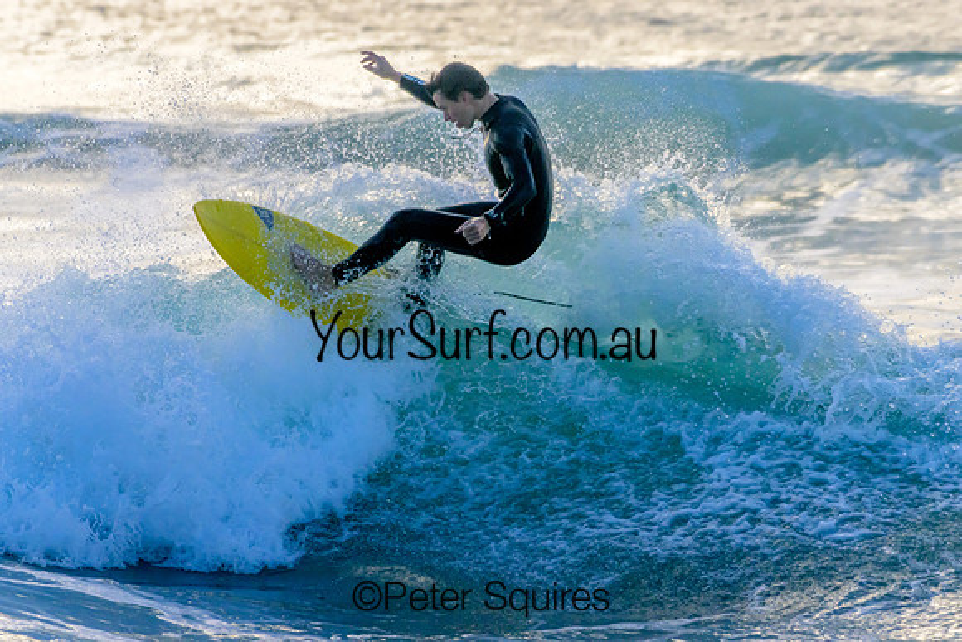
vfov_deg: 2.8
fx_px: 13096
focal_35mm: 490
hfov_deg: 4.2
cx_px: 481
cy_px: 321
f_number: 11
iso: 2000
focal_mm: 490
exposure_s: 1/2000
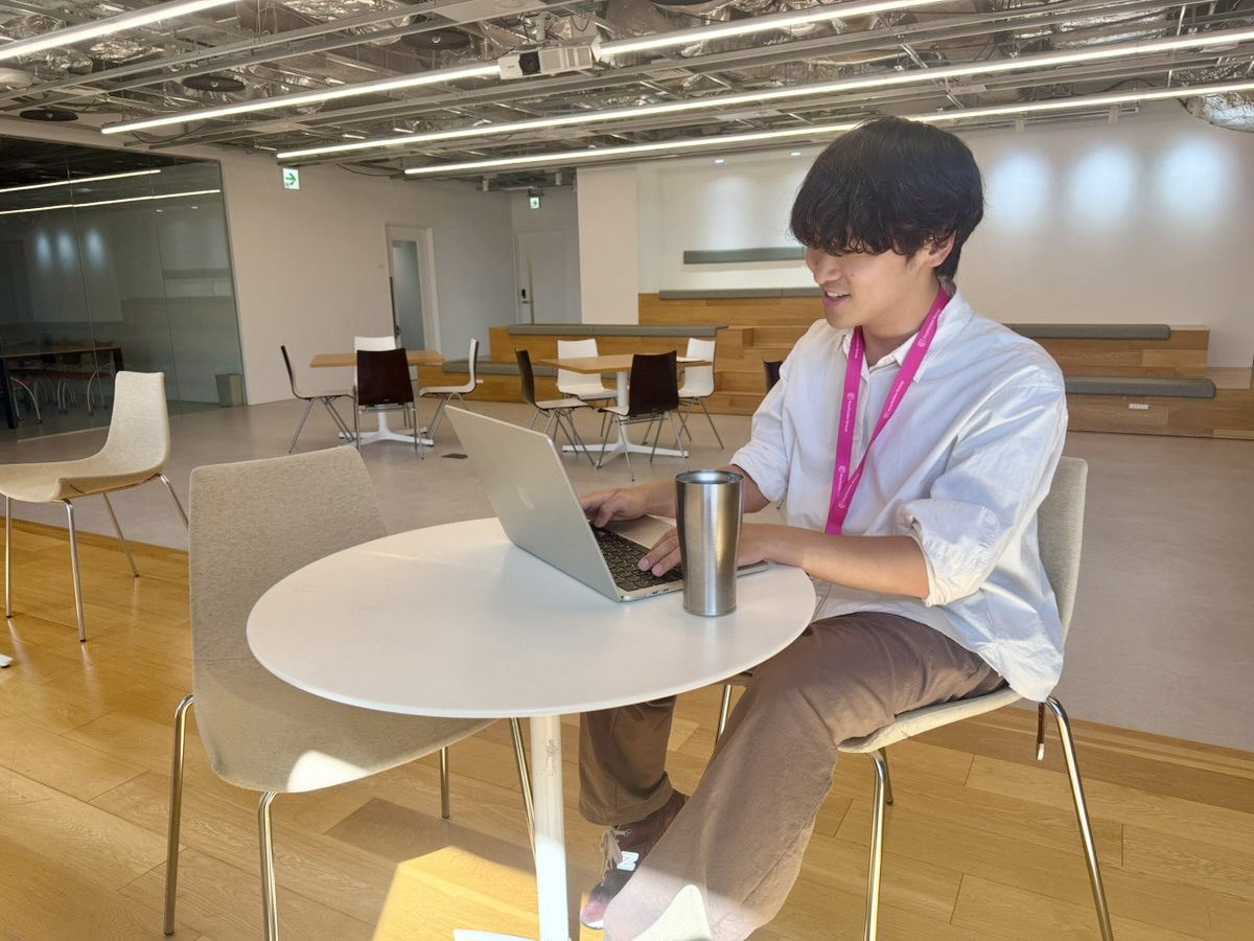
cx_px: 627
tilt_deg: -13.3
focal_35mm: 24
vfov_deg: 56.8
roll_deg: +1.1
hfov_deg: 71.6
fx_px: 869
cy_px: 470
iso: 80
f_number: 1.78
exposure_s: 1/307
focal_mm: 6.76
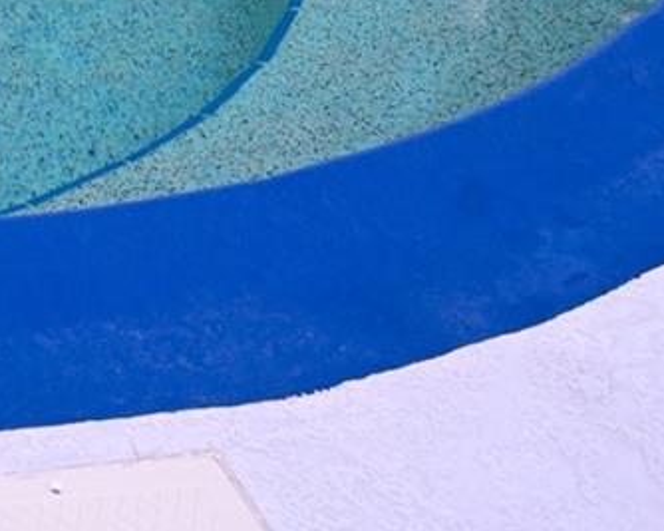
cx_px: -370
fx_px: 1989
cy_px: -473
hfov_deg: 16.9
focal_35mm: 101
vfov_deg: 13.4
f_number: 6.3
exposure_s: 1/320
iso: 100
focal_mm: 22.5
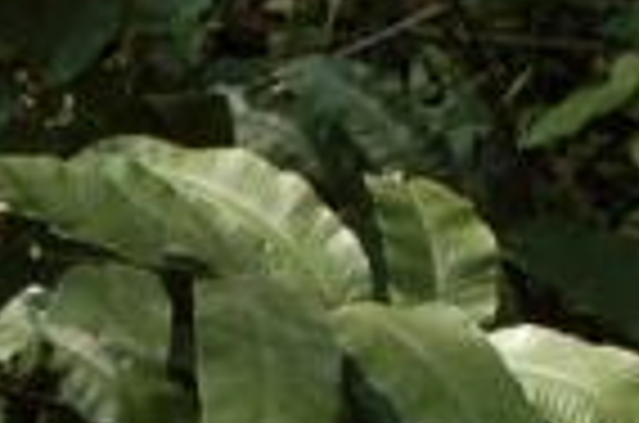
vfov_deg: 9.7
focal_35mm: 139
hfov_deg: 14.2
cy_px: 450
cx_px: -207
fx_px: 2462
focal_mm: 22
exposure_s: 1/200
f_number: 8
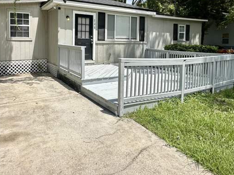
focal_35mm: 22
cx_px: 111
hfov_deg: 76.4
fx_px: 149
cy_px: 50
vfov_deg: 58.7
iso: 50
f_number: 2.2
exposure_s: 1/2212
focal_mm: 2.22
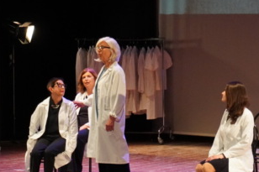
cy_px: 99
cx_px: 167
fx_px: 1143
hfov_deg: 12.9
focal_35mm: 159
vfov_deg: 8.6
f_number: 5.6
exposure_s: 1/160
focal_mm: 48
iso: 5000
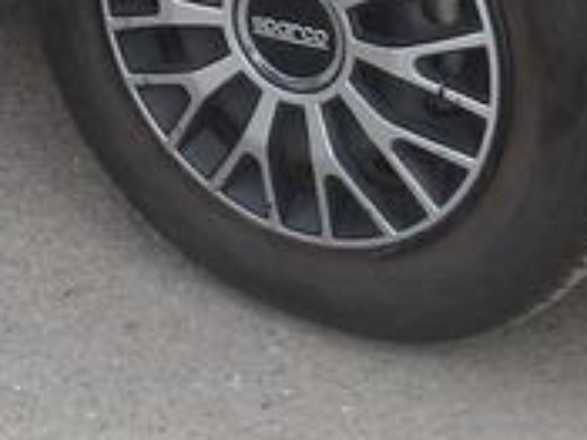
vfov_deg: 8.8
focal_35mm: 158
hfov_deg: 12.4
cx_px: 74
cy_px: -500
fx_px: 2677
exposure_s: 1/342
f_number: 3
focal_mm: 4.9
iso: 100
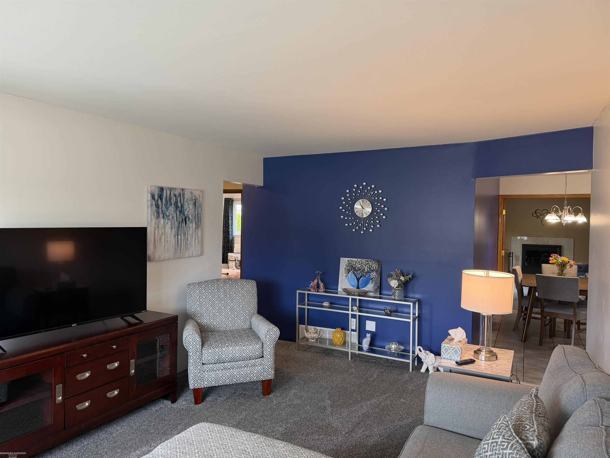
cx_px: 305
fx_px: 423
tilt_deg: -0.6
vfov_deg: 56.8
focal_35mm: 24
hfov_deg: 71.6
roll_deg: -0.8
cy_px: 229
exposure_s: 1/60
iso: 100
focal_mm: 6.76
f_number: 1.78
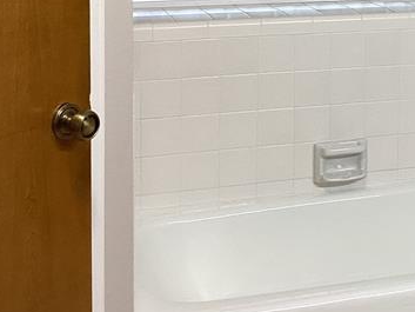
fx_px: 1079
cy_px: -48
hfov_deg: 20.9
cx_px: 427
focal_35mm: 90
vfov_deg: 15.9
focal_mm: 3.3
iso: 80
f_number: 2.4
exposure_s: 1/60
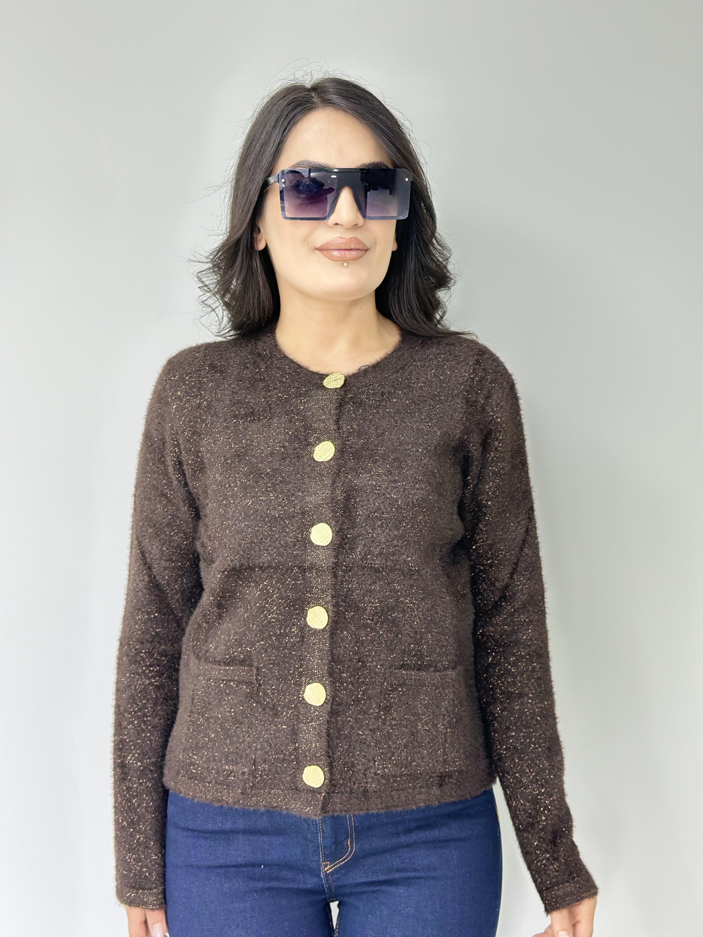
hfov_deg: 30.3
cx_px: 352
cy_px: 468
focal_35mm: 48
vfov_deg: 39.7
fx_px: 1300
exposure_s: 1/50
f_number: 1.78
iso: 125
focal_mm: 6.86
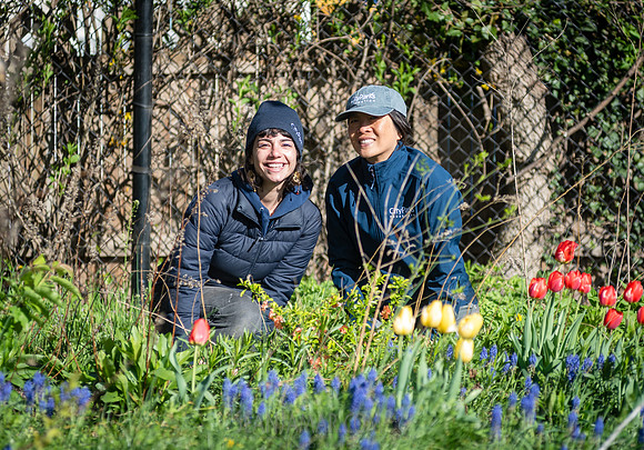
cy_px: 167
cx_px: 359
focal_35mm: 259
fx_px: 4707
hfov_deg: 7.8
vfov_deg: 5.5
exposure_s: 1/400
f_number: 4
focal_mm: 200
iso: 80
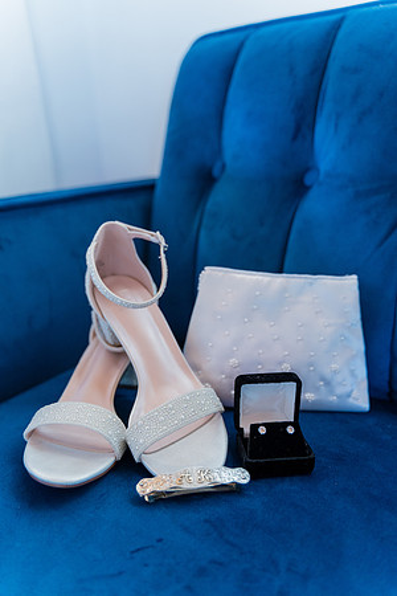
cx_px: 198
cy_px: 298
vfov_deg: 65.5
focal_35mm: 28
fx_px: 463
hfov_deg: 46.4
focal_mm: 28
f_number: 2.8
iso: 1600
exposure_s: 1/125
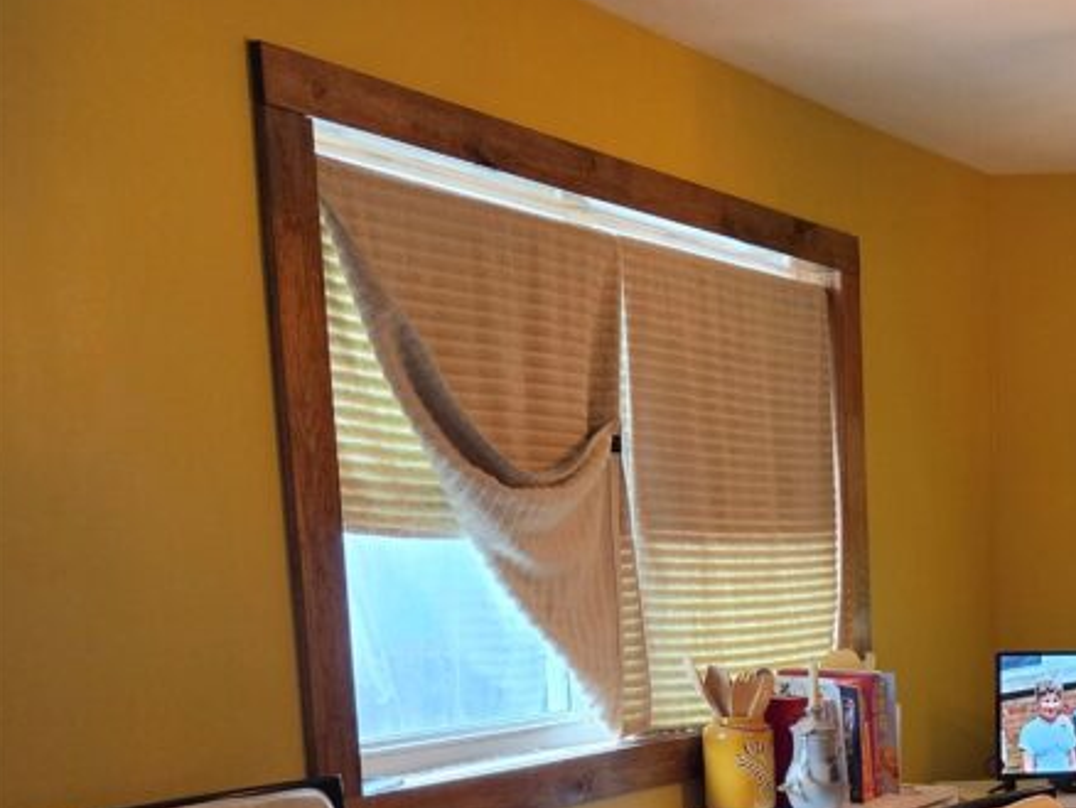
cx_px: 1298
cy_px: 825
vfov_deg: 24.8
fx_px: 1742
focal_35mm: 56
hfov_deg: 29.4
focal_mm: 5.4
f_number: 1.8
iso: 320
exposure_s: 1/120
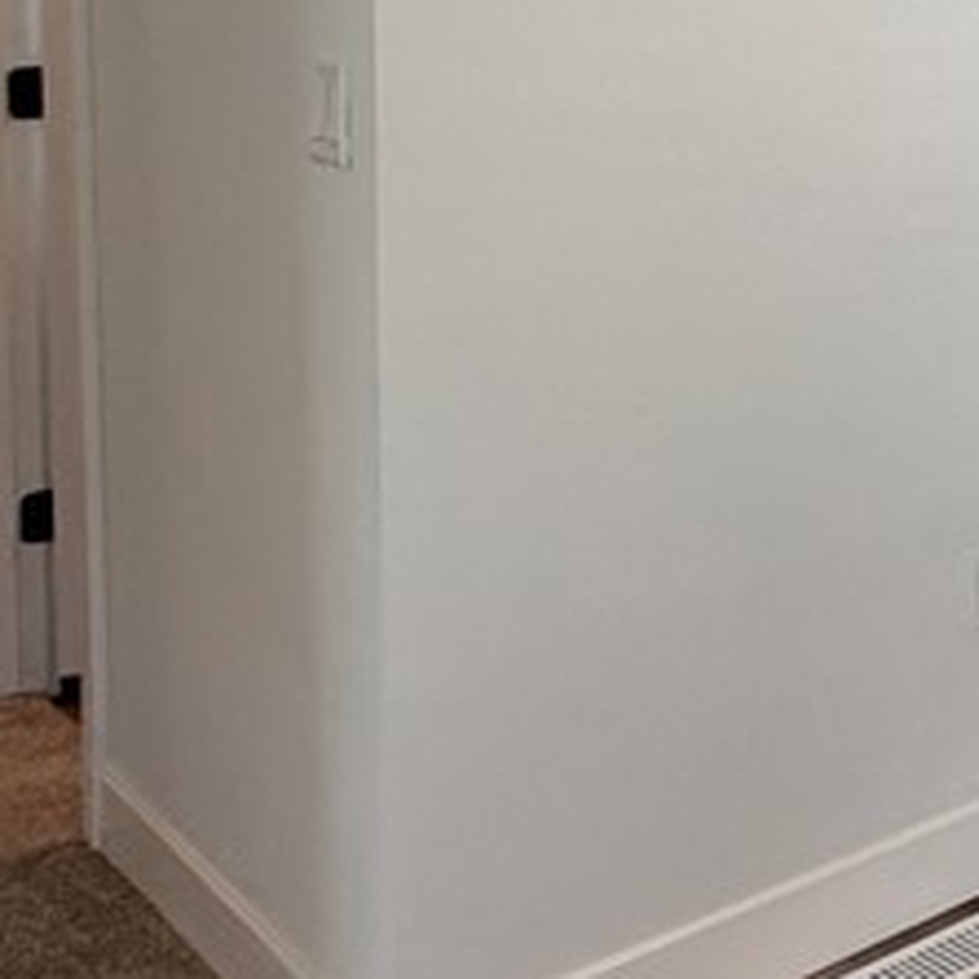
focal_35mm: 57
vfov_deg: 27.9
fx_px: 1824
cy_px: -40
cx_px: 1940
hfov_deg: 19.0
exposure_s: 1/120
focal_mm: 2.22
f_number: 2.2
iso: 100
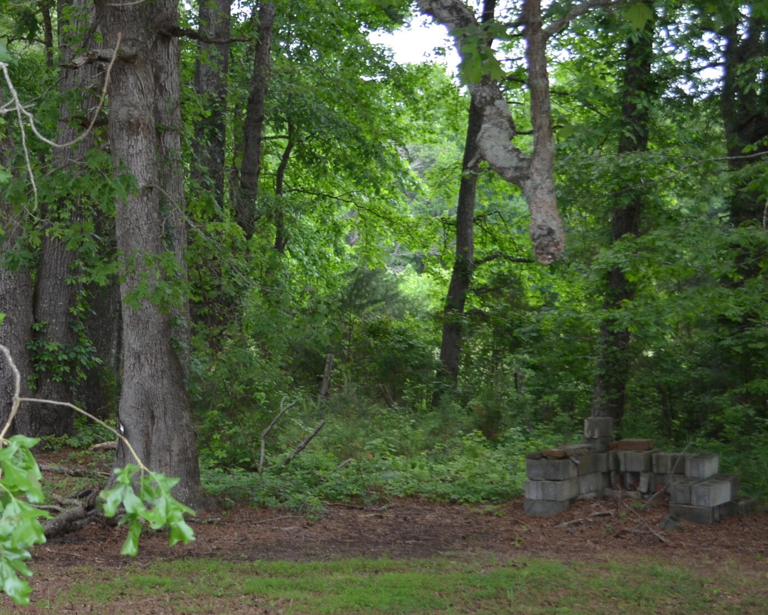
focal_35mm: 67
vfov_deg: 22.8
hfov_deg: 27.1
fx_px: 1523
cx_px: 46
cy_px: 306
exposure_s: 1/200
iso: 160
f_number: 4
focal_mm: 22
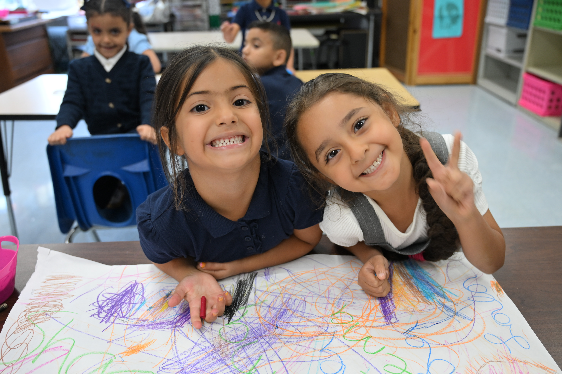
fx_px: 492
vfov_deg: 41.7
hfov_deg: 59.5
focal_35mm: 32
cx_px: 281
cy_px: 187
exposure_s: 1/60
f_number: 4
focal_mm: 31.5
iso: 560
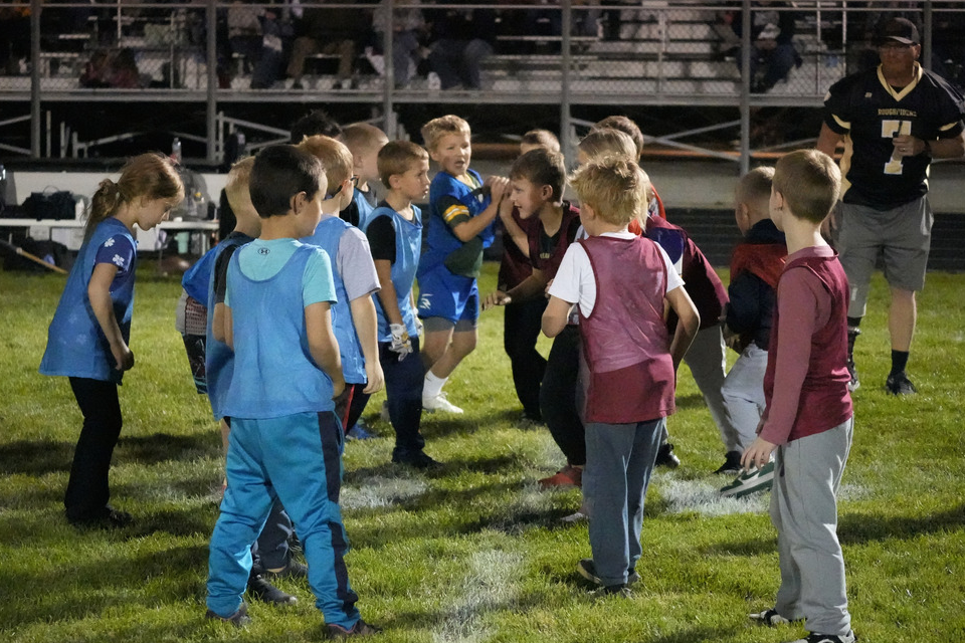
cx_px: 478
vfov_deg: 12.2
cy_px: 320
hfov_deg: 18.3
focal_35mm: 112
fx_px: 3002
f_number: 4.5
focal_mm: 70
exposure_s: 1/400
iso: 25600
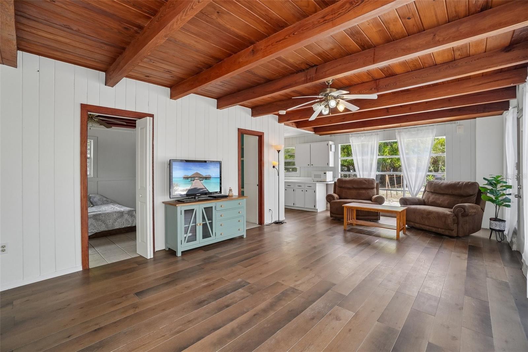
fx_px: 220
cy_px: 176
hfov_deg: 100.4
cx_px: 264
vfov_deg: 77.3
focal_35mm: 15
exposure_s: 1/30
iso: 250
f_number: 8
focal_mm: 10
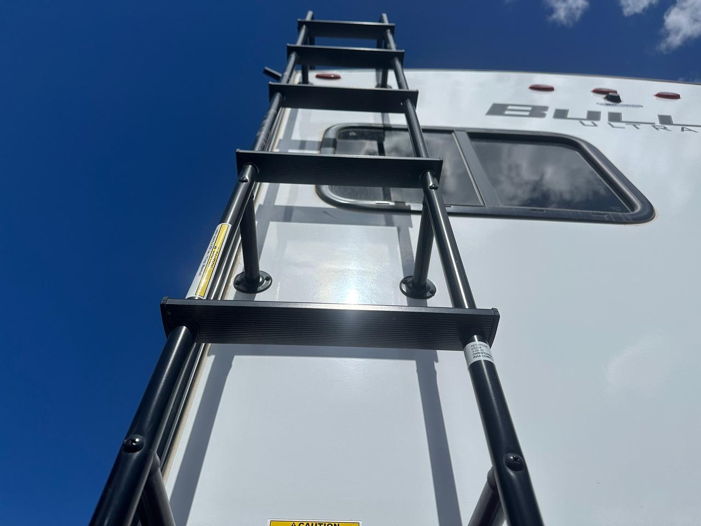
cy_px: 263
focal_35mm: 24
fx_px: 486
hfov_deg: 71.6
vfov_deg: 56.8
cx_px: 350
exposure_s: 1/15625
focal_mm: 6.86
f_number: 1.78
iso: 80
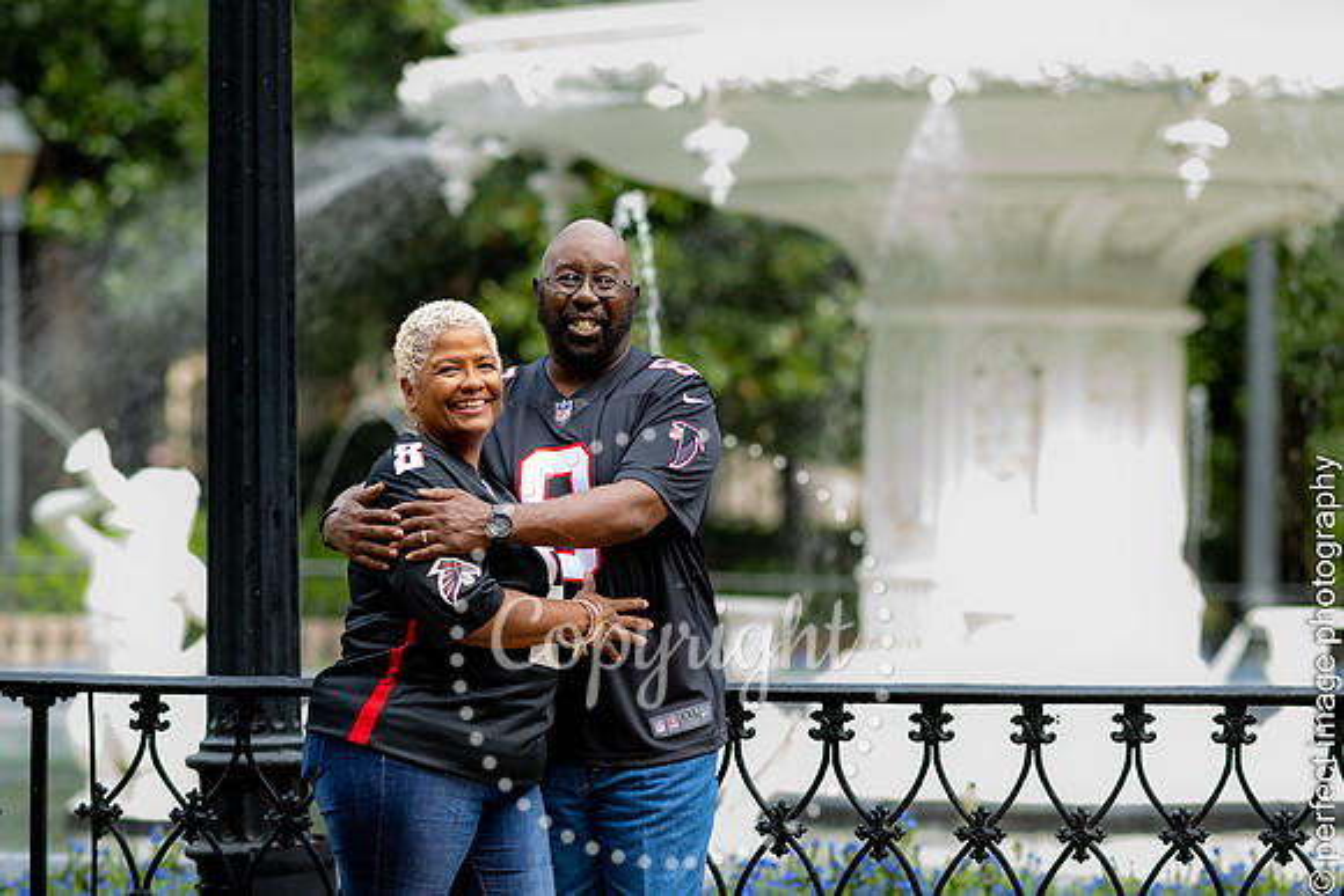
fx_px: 5591
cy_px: 619
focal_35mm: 150
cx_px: 662
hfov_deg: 13.7
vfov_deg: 9.2
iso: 64
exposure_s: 1/160
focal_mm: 105
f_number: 2.2
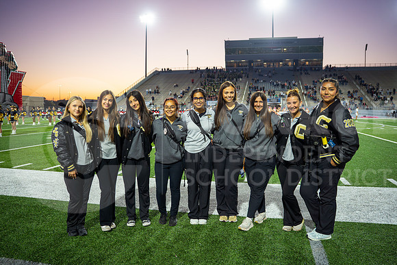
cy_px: 132
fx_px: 309
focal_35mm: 28
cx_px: 198
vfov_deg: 46.4
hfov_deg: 65.4
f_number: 3.2
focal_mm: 28
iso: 1250
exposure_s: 1/500
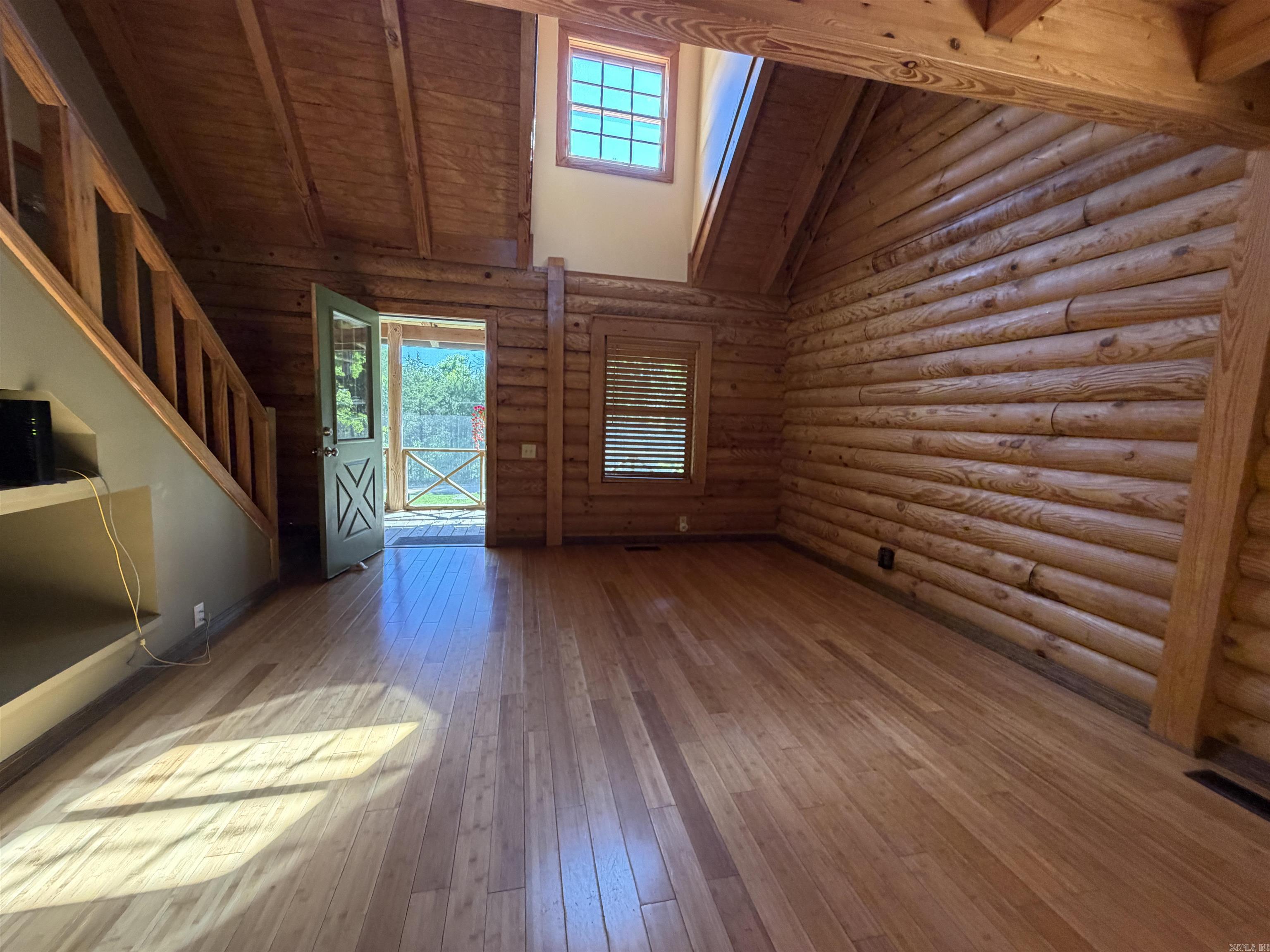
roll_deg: -0.6
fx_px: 514
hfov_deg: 102.1
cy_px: 476
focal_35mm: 14
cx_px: 635
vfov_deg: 85.7
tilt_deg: -4.9
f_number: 2.2
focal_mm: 2.22
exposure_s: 1/80
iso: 320
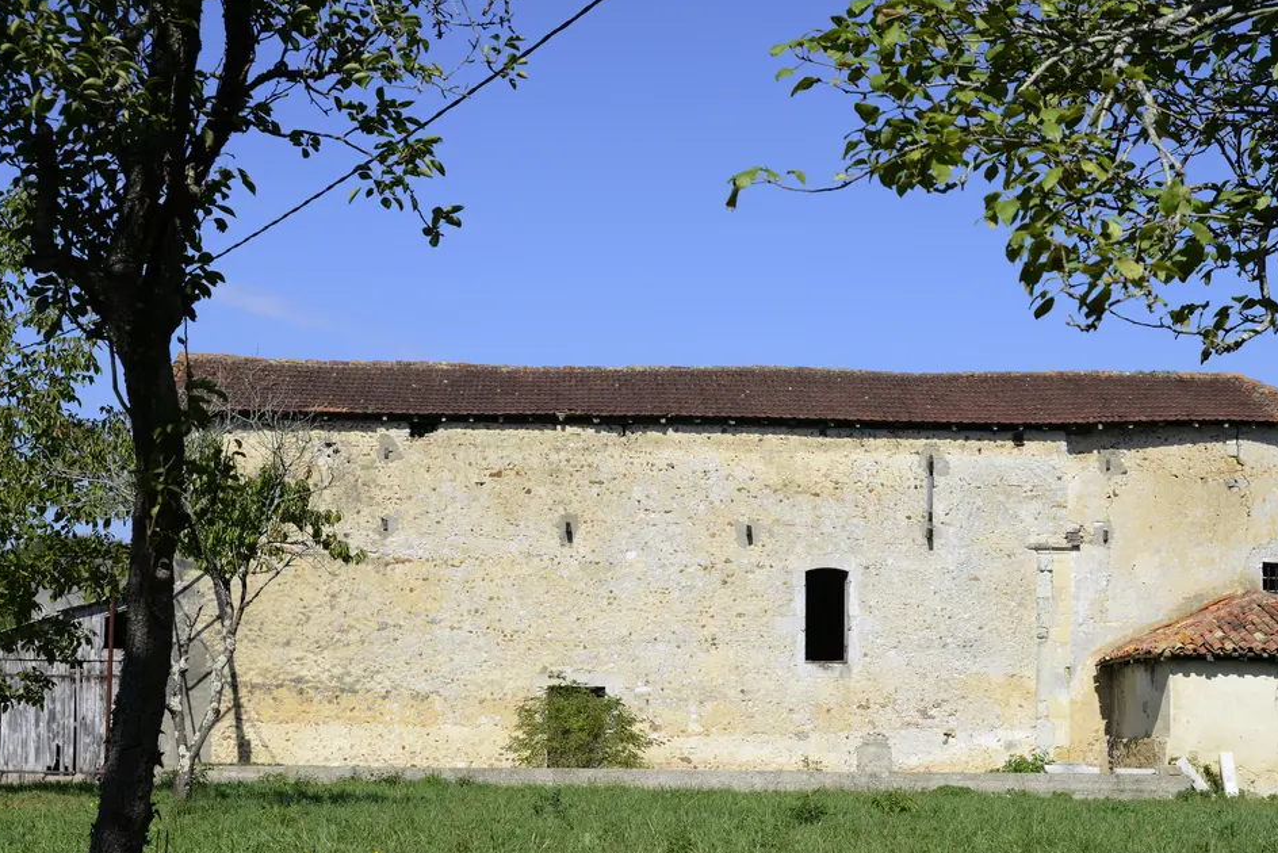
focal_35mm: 61
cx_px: 697
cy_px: 574
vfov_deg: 22.2
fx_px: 2166
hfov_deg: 32.9
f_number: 8
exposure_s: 1/320
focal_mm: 45
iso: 100
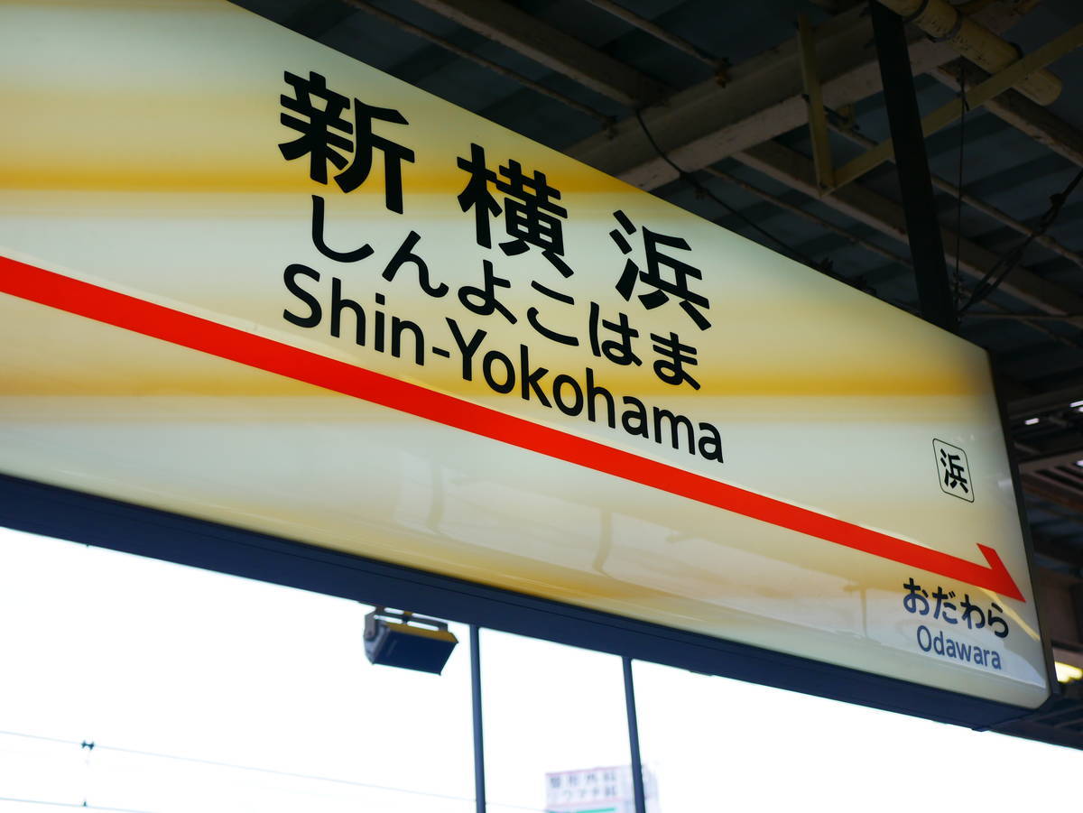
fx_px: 1565
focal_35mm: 50
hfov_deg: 38.2
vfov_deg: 29.1
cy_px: 406
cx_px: 542
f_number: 2.8
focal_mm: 25
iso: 200
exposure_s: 1/1000
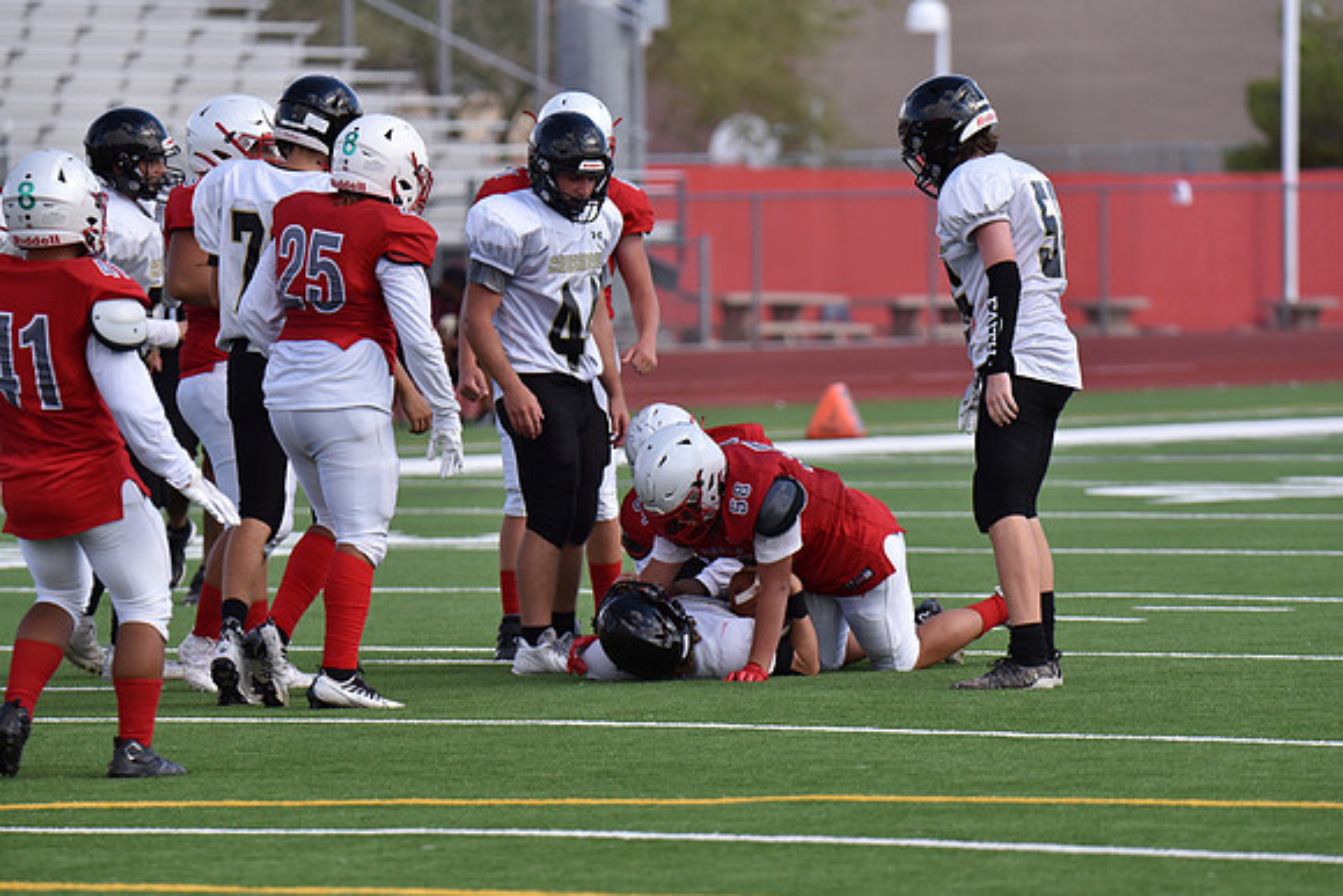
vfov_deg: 4.6
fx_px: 11194
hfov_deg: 6.9
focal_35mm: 300
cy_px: 448
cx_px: 672
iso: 1100
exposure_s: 1/3200
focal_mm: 300
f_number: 5.6
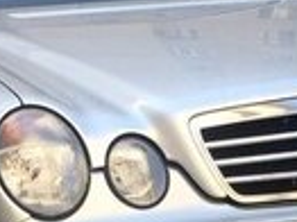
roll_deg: +0.1
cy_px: 384
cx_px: 170
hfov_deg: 13.5
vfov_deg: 9.7
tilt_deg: -23.2
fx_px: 1252
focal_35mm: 146
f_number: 2.2
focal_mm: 4.15
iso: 32
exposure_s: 1/366
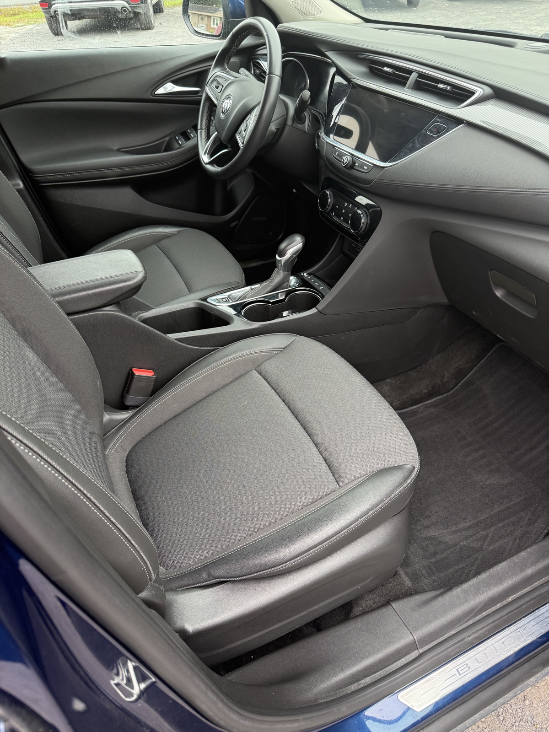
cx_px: 274
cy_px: 366
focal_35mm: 24
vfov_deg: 71.6
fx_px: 508
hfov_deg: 56.8
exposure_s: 1/189
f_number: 1.78
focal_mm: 6.76
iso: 200
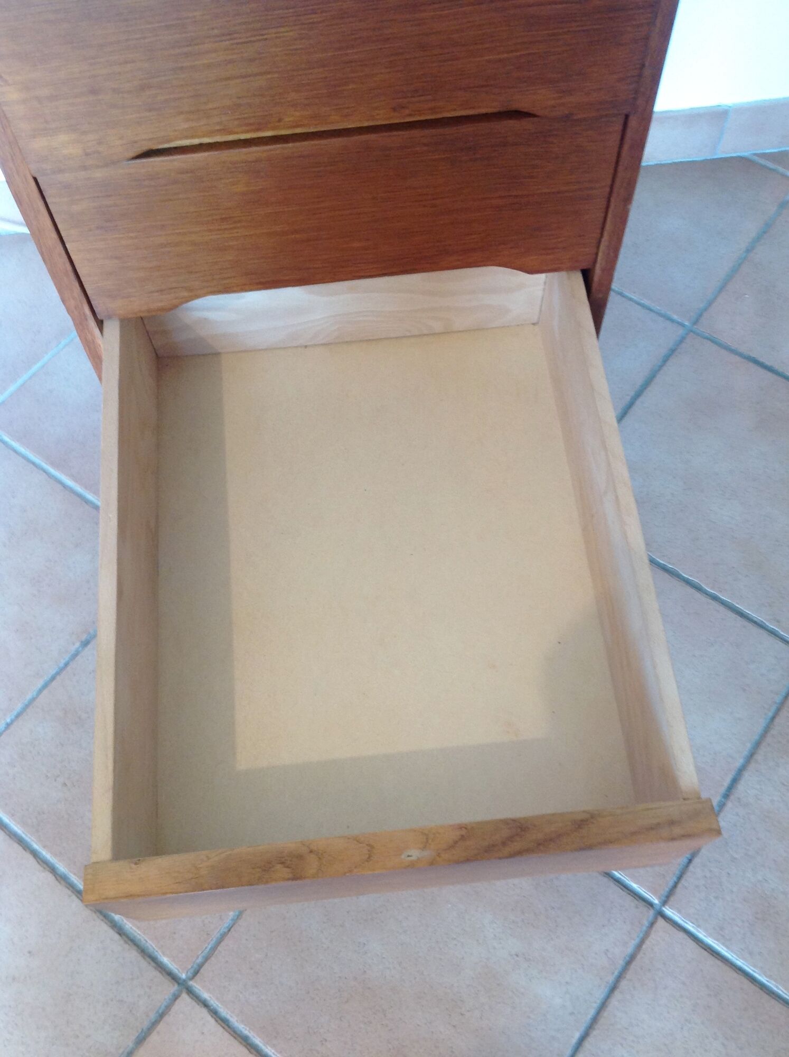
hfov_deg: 40.6
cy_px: 528
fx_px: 1066
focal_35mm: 35
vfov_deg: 52.7
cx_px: 394
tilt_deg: -60.8
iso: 125
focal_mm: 4.28
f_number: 2.4
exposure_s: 1/15
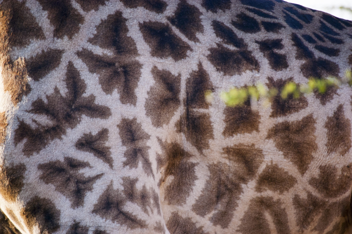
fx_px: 2931
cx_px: 176
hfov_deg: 6.9
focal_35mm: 300
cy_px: 117
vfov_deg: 4.6
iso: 800
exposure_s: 1/500
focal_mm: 200
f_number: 5.6
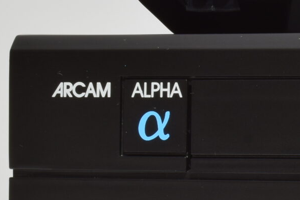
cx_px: 435
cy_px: 181
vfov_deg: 5.3
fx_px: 2158
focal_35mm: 259
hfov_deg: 7.8
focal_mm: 40
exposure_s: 5
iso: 100
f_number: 25
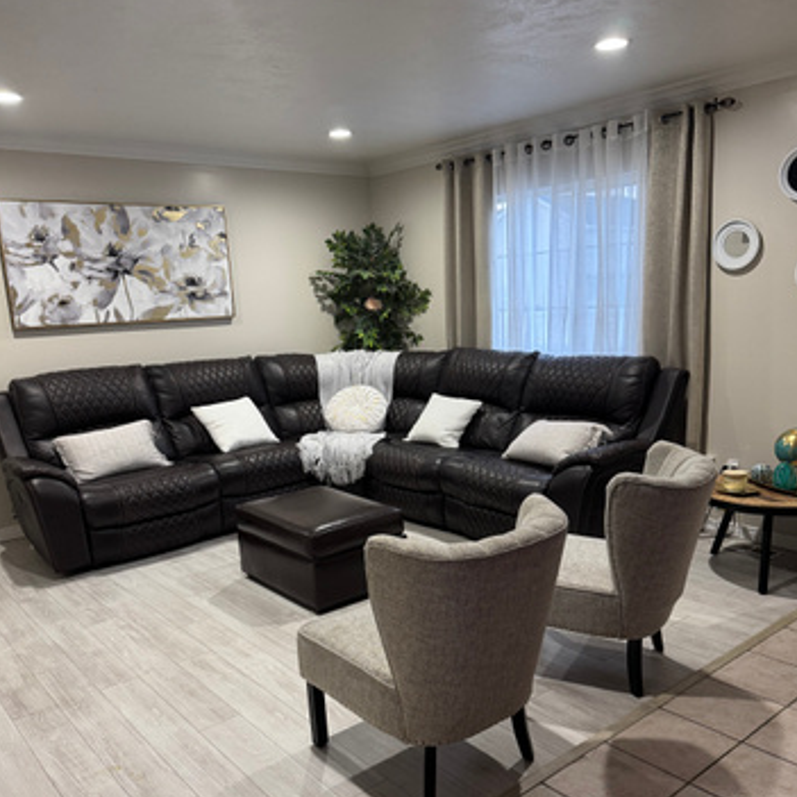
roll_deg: +3.2
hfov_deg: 55.6
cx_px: 397
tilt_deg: -14.8
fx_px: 755
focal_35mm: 29
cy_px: 479
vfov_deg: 55.2
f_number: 1.78
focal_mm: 6.76
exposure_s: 1/60
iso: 320
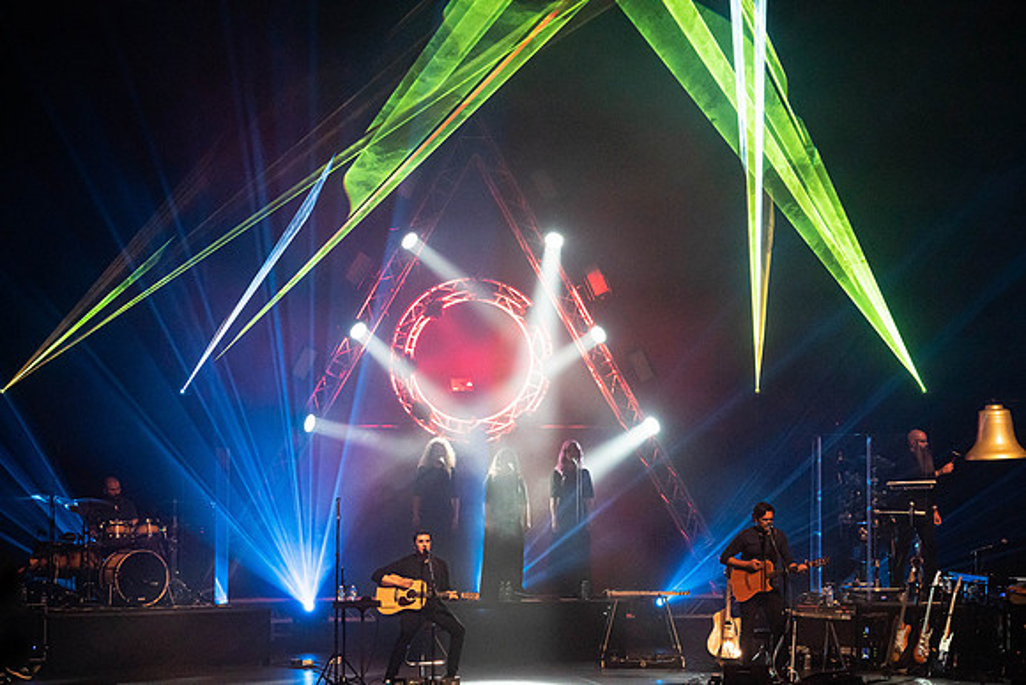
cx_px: 513
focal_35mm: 116
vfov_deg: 11.8
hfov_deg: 17.6
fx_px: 3307
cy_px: 342
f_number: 5.6
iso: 6400
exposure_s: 1/250
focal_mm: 116
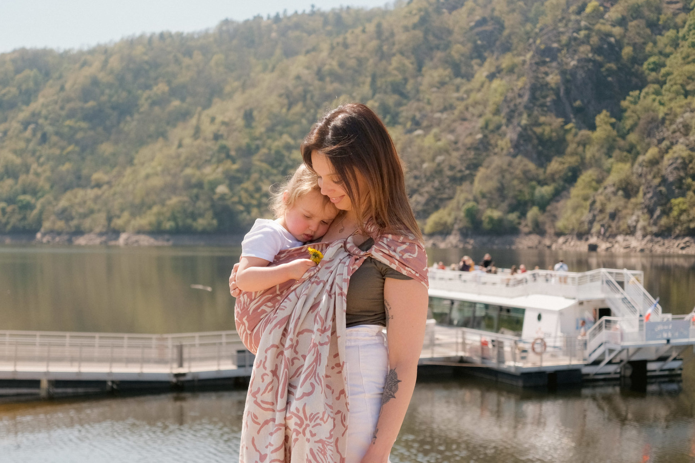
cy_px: 268
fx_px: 1042
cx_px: 333
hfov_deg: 36.9
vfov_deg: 25.0
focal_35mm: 54
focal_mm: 27
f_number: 2.8
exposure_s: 1/3200
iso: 200
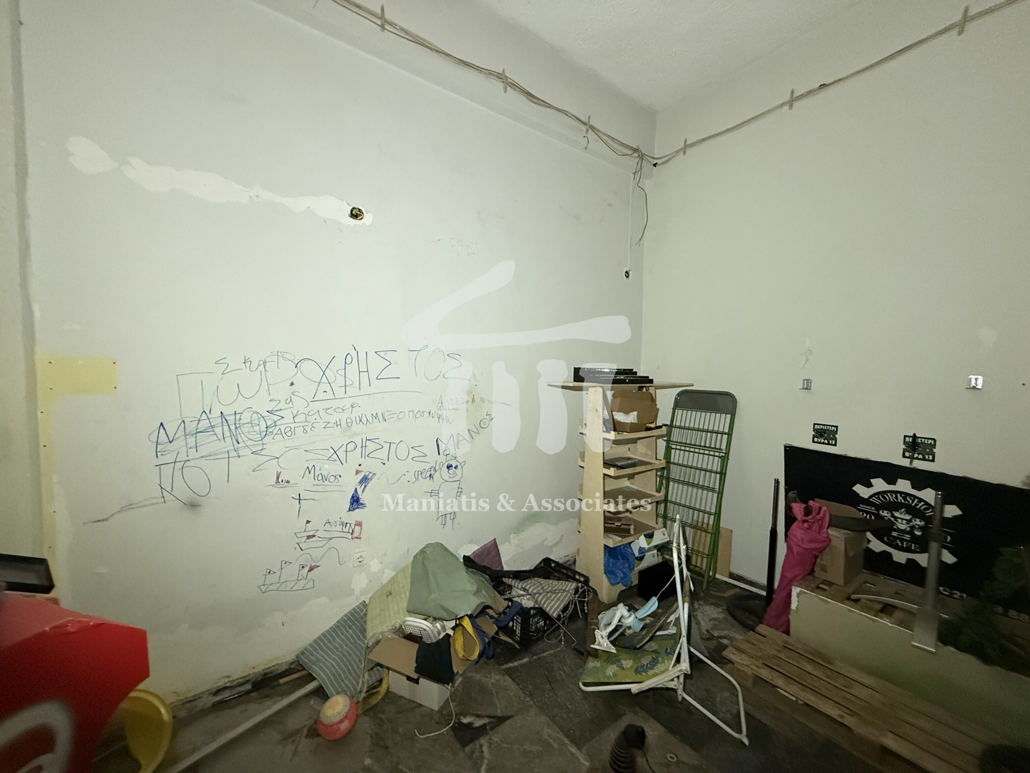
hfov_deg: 102.1
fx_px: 417
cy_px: 386
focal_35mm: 14
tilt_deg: -2.7
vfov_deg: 85.7
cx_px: 515
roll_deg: -0.9
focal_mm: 2.22
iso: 640
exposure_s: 1/60
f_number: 2.2
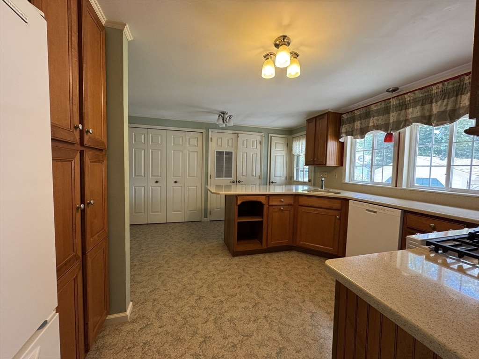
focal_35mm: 14
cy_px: 180
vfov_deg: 85.7
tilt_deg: -3.4
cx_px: 240
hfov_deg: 102.1
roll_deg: -1.7
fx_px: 194
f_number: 2.2
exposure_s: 1/60
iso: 160
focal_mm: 2.22
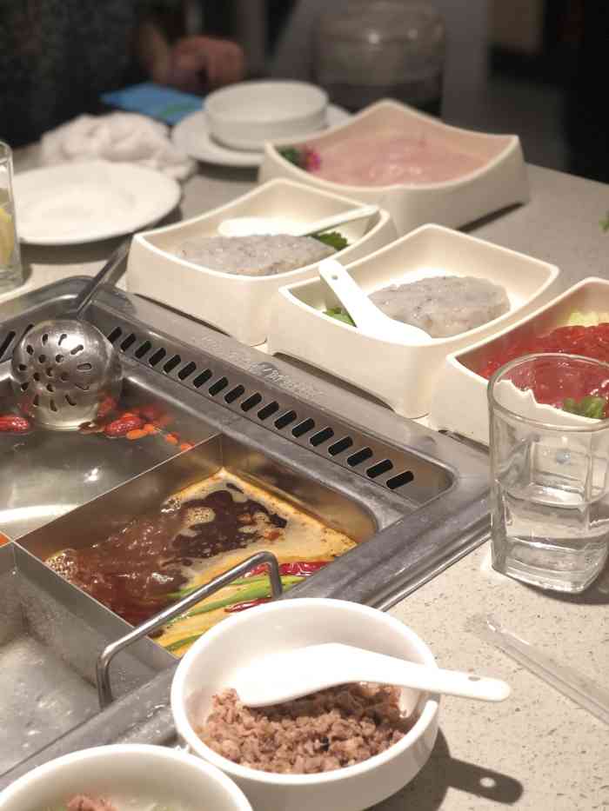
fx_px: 1337
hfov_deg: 25.7
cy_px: 406
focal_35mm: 57
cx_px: 304
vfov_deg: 33.8
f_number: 2.8
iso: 125
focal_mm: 6.6
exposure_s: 1/30
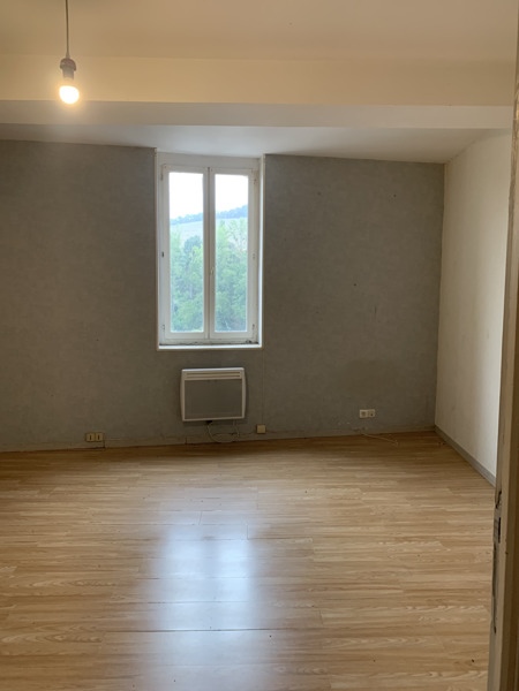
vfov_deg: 67.3
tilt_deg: -5.5
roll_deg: -0.1
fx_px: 520
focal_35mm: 26
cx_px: 260
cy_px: 346
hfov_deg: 53.1
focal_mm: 4.25
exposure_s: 1/60
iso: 125
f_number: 1.8
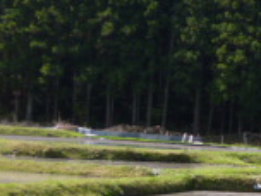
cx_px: 512
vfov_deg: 12.5
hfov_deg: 14.2
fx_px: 890
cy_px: 122
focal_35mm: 118
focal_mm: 5
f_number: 3.1
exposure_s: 1/400
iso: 100
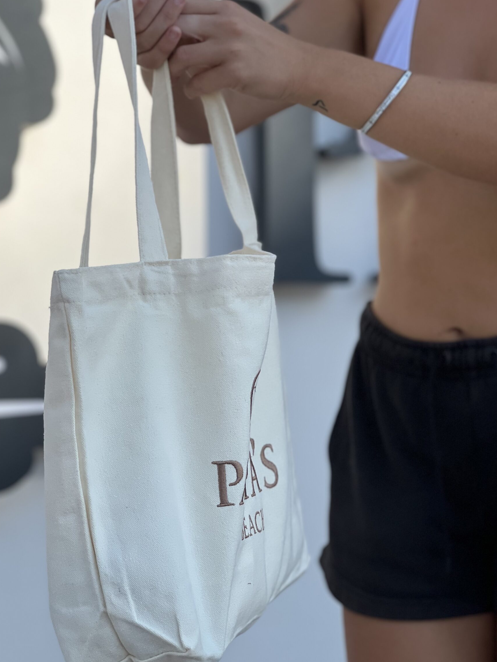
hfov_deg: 17.2
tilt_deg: +2.1
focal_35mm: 86
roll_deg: +1.3
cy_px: 336
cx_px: 223
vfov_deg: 22.8
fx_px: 1646
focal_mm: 9
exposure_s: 1/451
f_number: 2.8
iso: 32
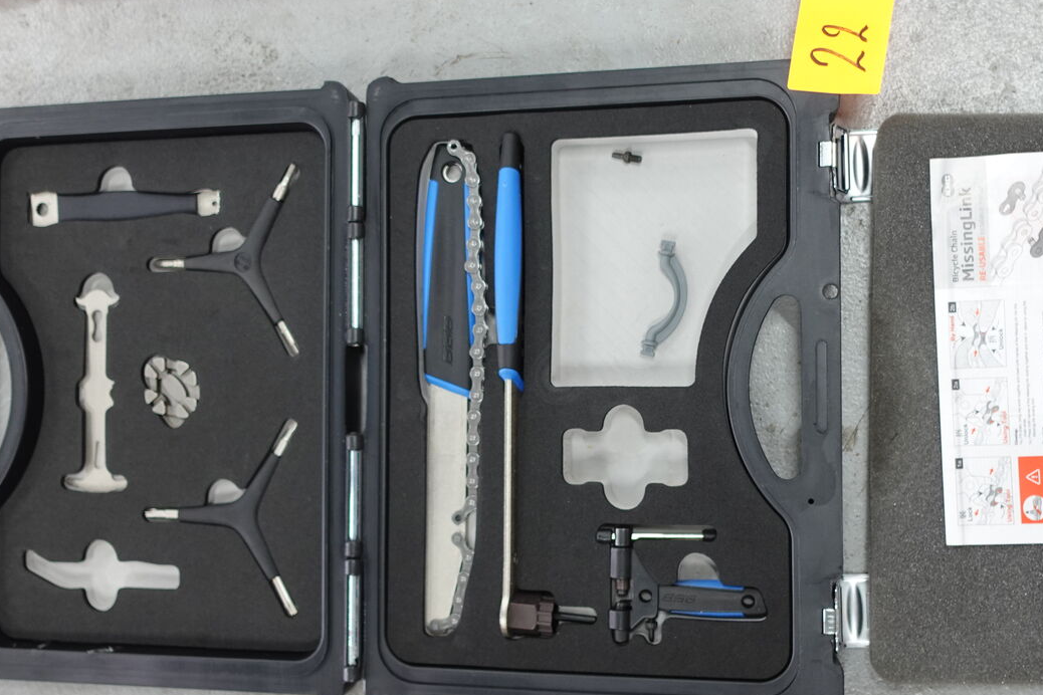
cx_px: 604
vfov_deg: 35.9
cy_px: 378
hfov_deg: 51.7
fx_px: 1072
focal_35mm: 37
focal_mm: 9.4
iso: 250
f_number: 1.8
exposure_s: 1/30
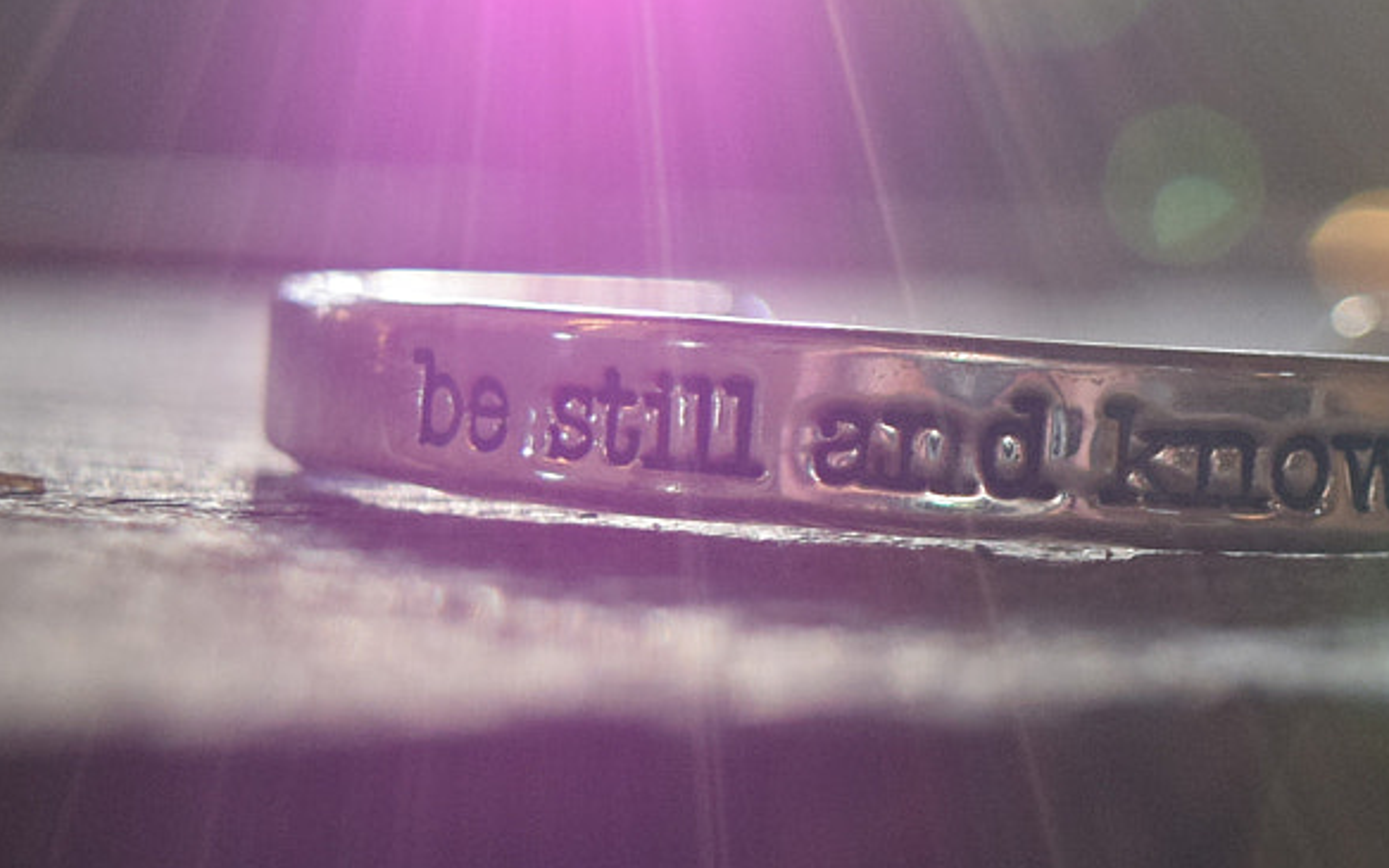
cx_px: 1363
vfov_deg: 10.8
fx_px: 4595
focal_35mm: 121
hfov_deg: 16.8
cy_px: 464
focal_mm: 29
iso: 1400
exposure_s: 1/125
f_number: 4.2
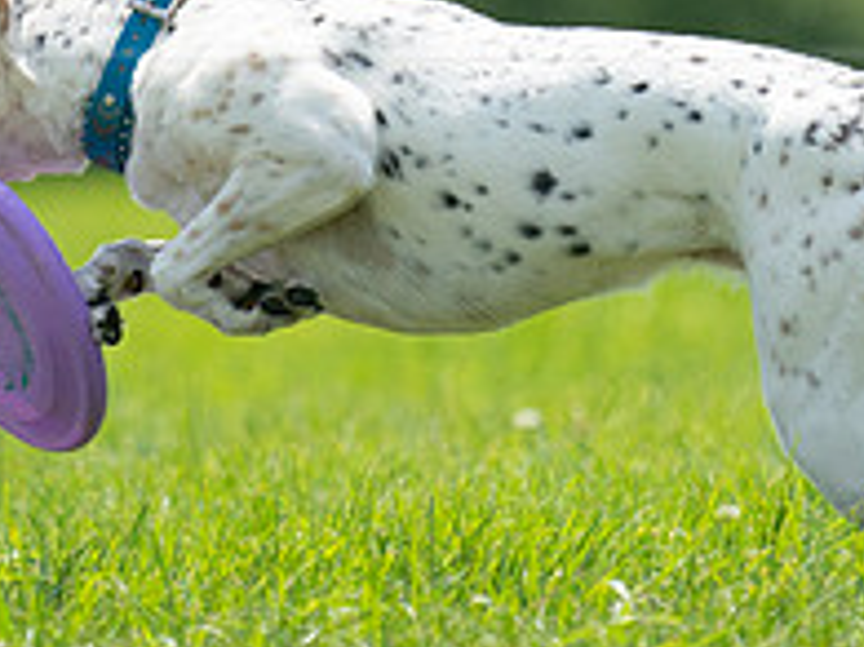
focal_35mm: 1716
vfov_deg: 0.9
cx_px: 257
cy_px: -11
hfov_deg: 1.2
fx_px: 42804
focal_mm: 600
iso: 1250
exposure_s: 1/4000
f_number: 6.3
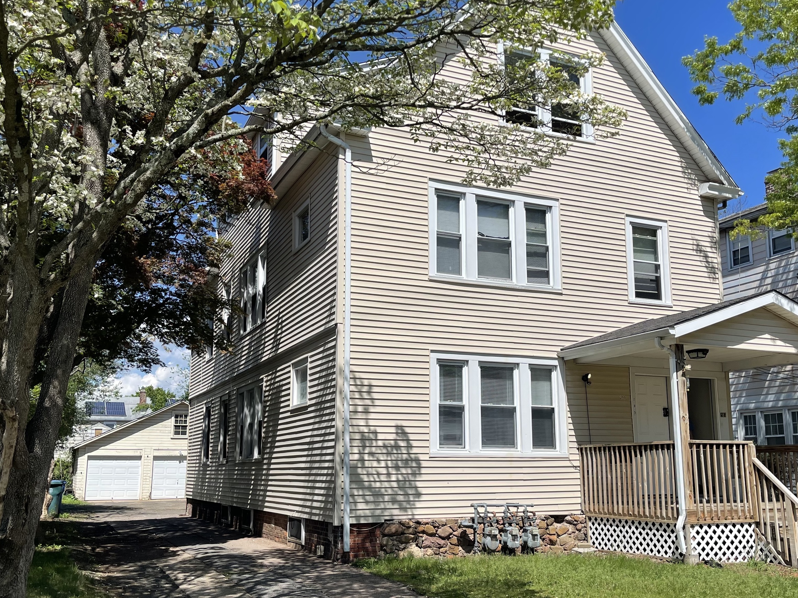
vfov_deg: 42.9
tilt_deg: +9.6
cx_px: 422
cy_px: 330
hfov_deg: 55.3
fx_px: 761
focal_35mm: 33
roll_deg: +0.9
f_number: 1.6
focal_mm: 5.1
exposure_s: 1/4902
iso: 32
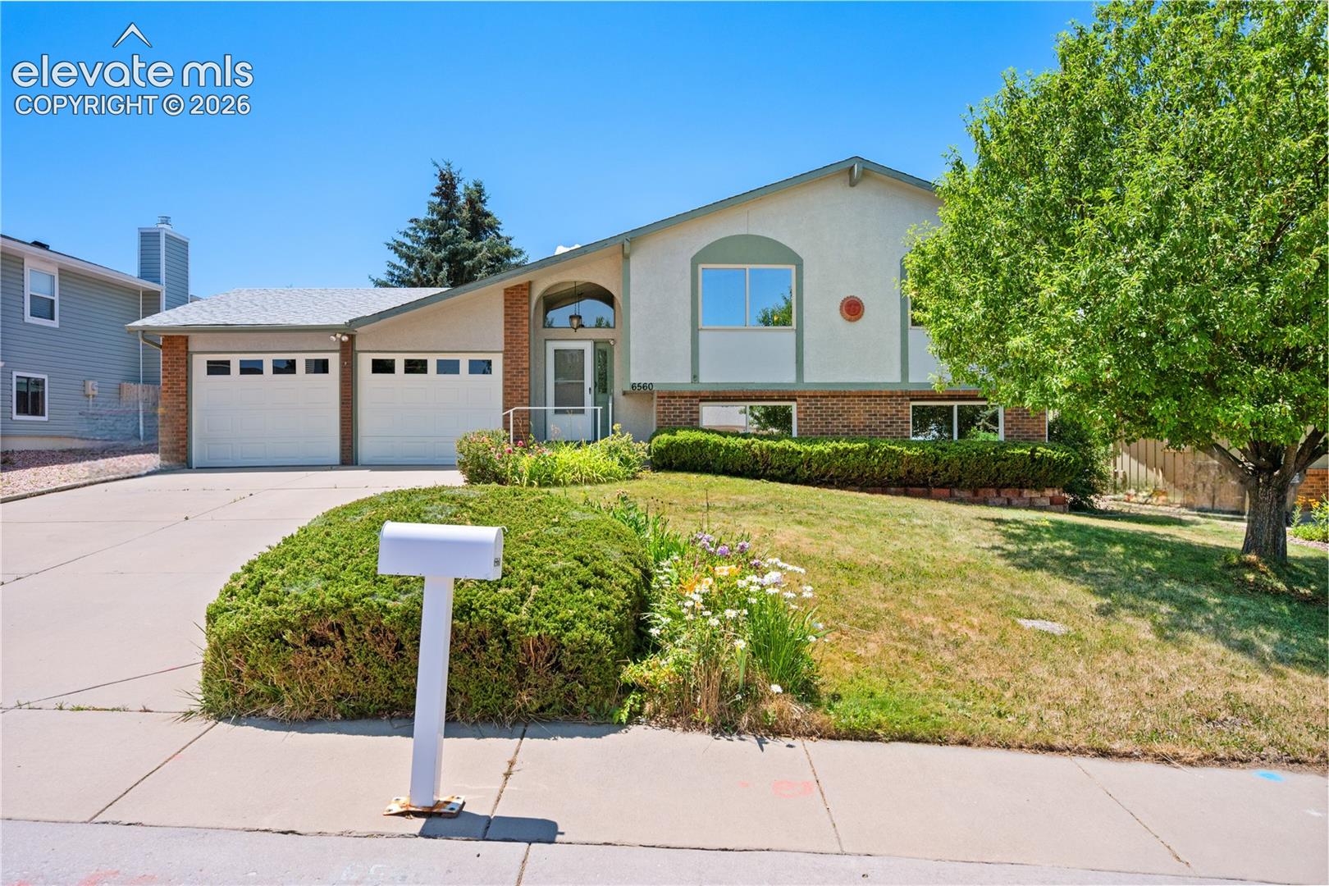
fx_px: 812
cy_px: 443
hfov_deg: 78.6
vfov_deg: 57.2
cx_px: 664
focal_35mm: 22
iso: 400
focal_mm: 22
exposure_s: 1/200
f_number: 8
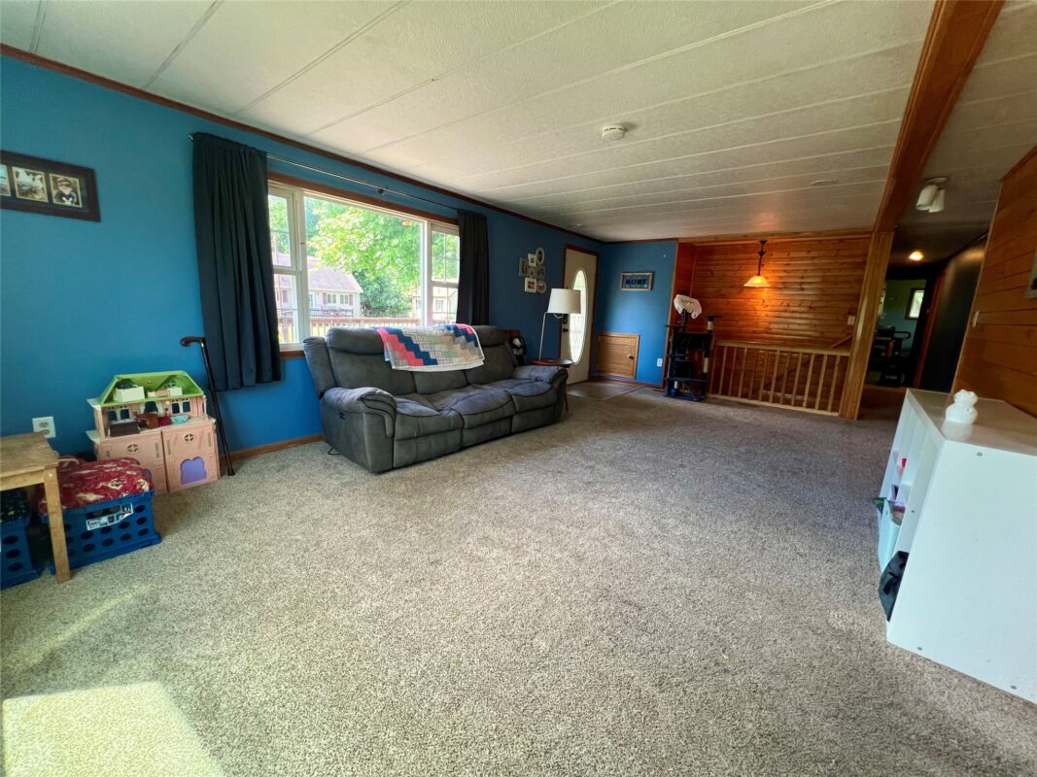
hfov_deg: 106.2
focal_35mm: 13
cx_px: 518
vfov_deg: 89.9
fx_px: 389
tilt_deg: -10.3
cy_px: 388
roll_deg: -1.7
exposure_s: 1/120
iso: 200
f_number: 1.8
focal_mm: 1.57
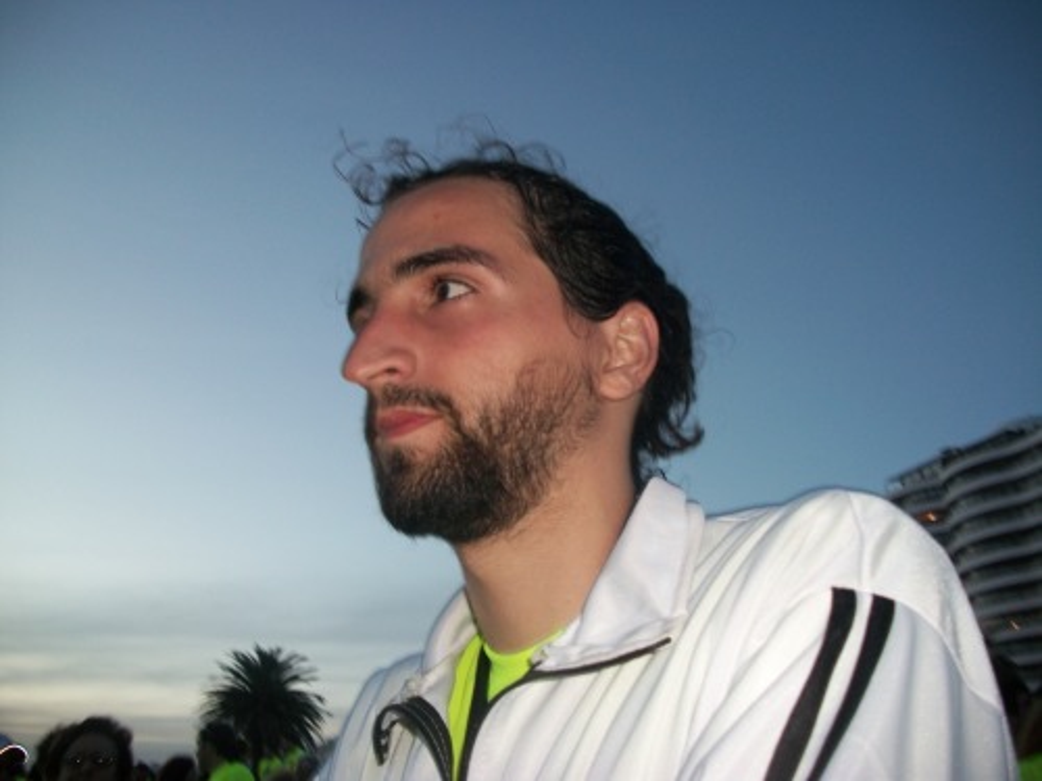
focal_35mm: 32
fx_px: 963
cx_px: 521
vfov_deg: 44.2
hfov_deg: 56.8
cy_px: 390
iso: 80
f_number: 2.9
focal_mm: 5.7
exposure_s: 1/30
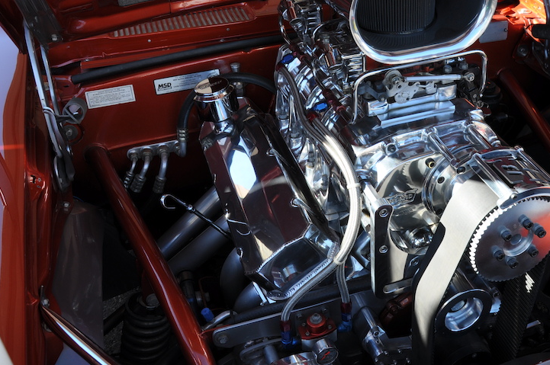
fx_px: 682
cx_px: 389
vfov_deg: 29.9
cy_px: 138
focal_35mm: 45
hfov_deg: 43.0
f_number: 9
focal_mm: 21
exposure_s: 1/80
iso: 200
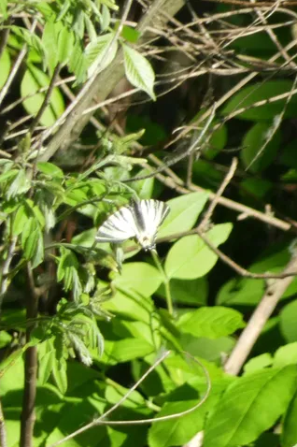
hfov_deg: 0.8
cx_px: 142
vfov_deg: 1.2
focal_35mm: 1672
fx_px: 20719
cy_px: 224
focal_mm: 215
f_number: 5.9
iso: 80
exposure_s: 1/160
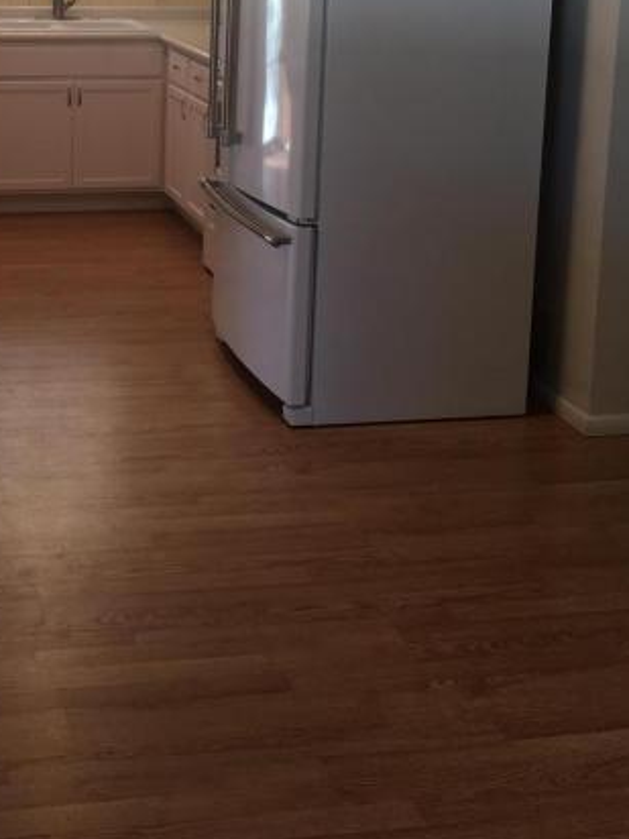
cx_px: 67
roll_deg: -1.2
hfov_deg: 26.2
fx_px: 1308
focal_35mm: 54
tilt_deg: -7.4
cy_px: 71
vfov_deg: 33.5
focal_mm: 4.15
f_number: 2.2
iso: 25
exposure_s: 1/46
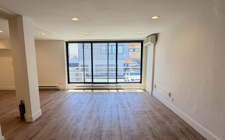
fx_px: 135
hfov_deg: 79.6
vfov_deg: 54.8
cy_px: 80
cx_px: 108
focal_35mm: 22
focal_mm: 2.22
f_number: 2.2
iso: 50
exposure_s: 1/120
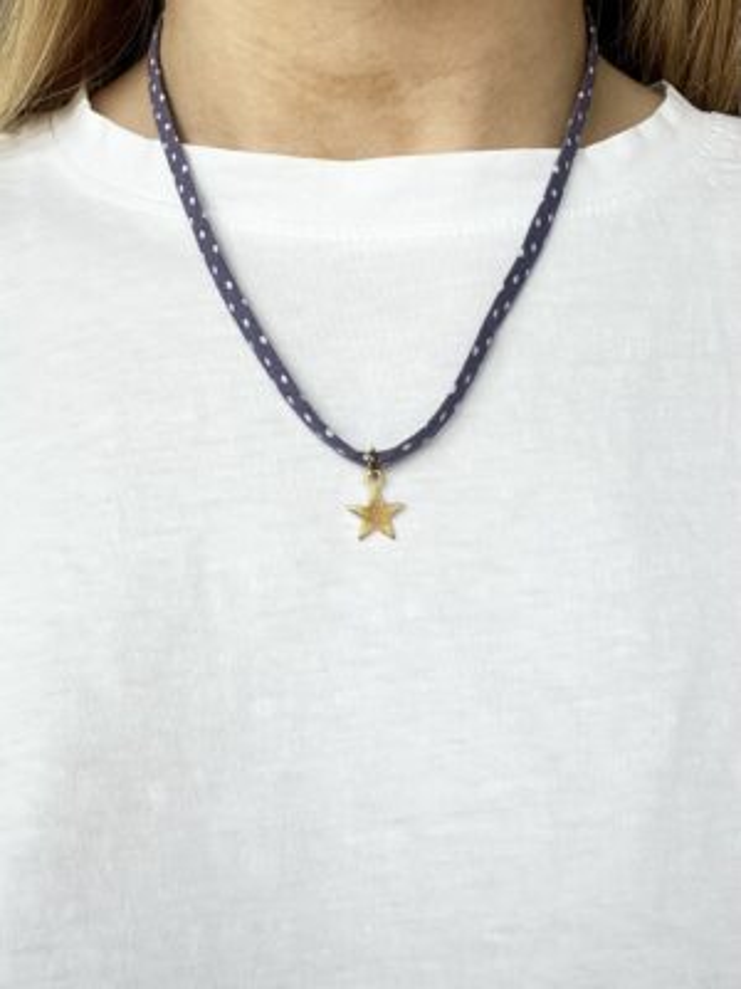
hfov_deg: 46.8
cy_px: 494
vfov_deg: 60.0
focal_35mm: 30
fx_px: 856
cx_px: 370
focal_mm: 2.71
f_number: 2.2
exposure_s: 1/60
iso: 100
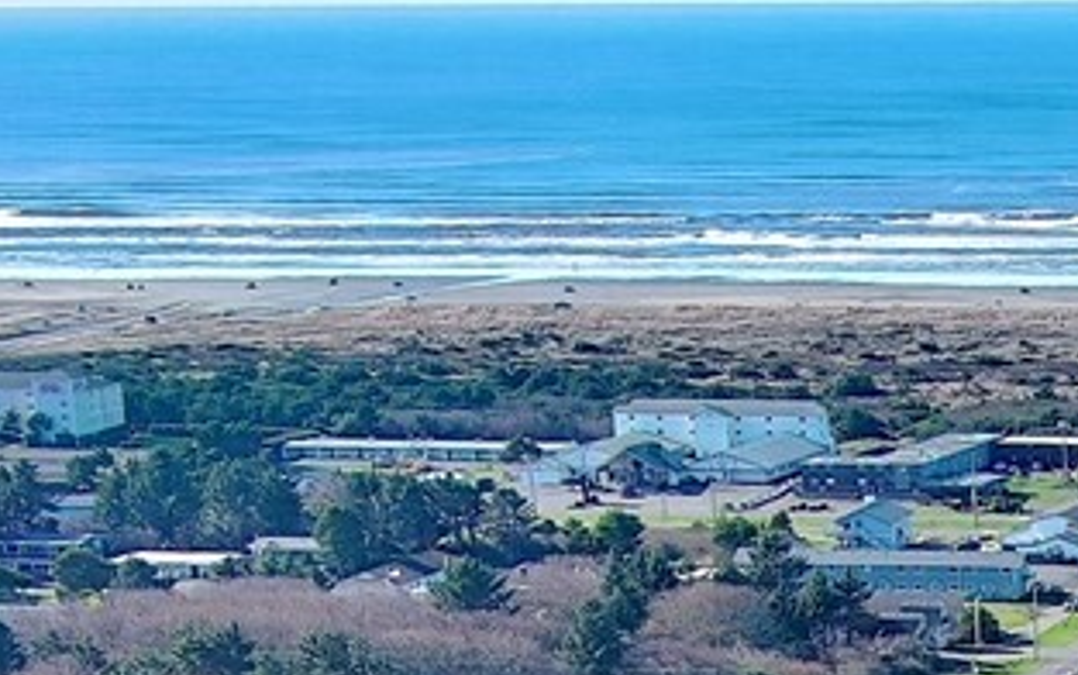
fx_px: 4703
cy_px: 1534
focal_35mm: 160
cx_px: 1400
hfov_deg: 12.7
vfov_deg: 7.7
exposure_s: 1/793
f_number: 2.8
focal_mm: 10.57
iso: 100
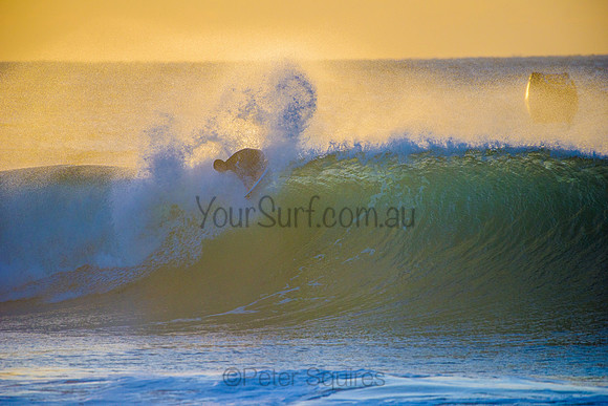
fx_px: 8446
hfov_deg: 4.1
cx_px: 304
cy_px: 203
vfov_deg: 2.8
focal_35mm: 500
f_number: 5.6
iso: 800
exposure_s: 1/2500
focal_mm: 500
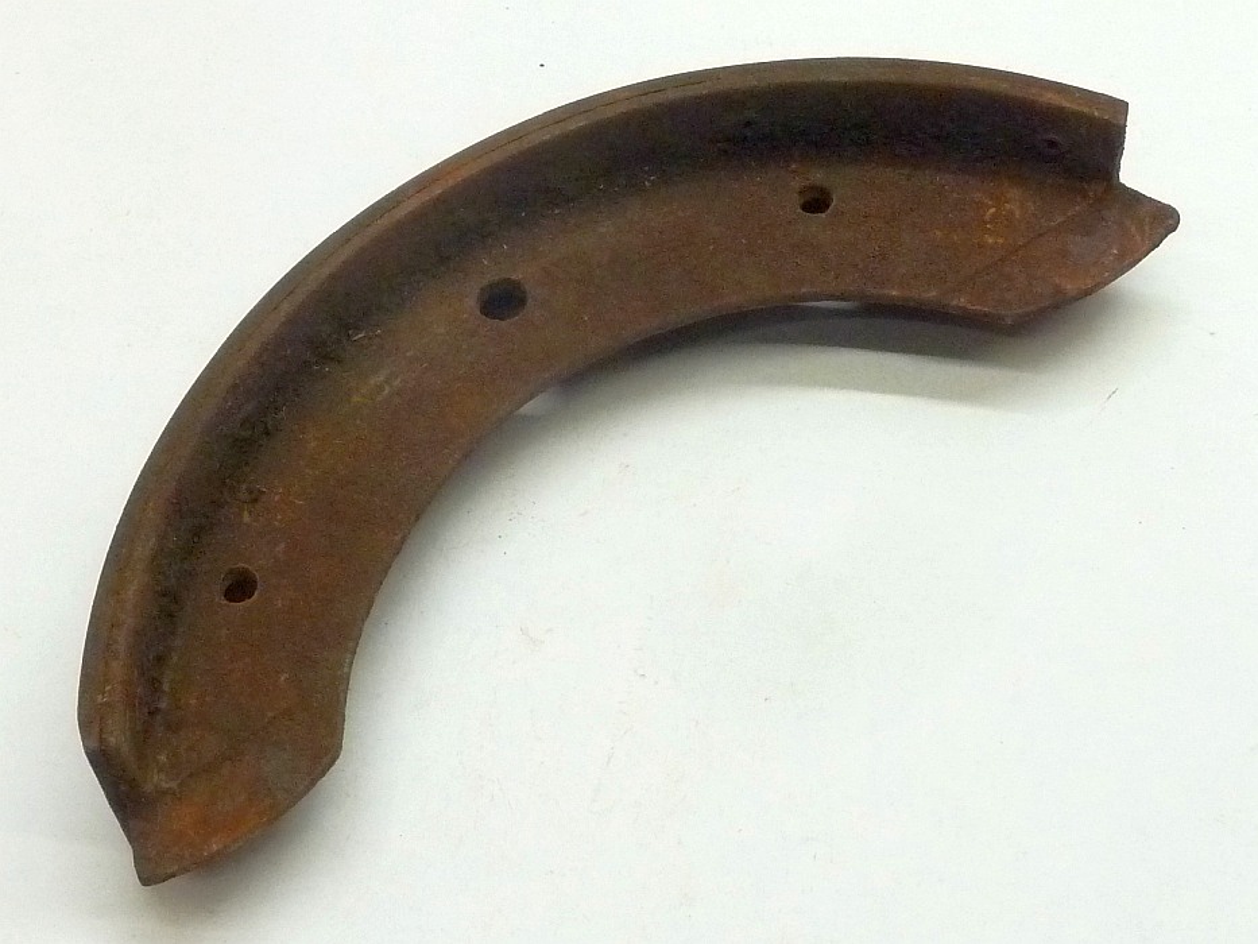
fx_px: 1272
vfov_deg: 40.7
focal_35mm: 35
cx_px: 629
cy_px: 472
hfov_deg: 52.6
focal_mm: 5.7
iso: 320
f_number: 3.5
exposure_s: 1/30
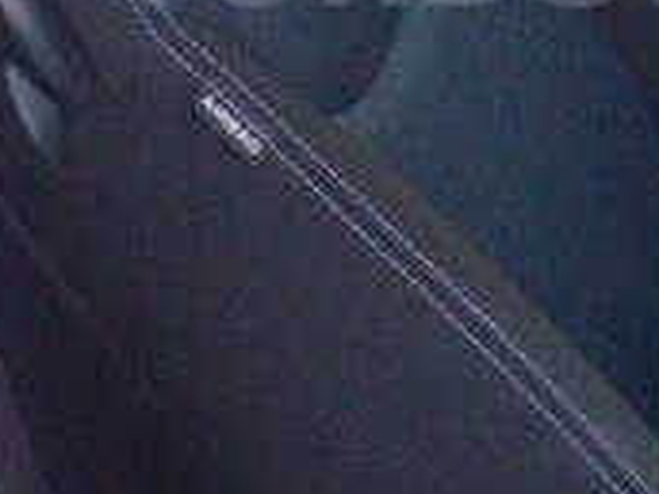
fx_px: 2113
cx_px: 502
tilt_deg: -30.1
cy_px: -52
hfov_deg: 17.6
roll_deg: -2.2
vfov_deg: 13.1
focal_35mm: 111
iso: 320
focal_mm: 4.15
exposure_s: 1/25
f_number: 2.2
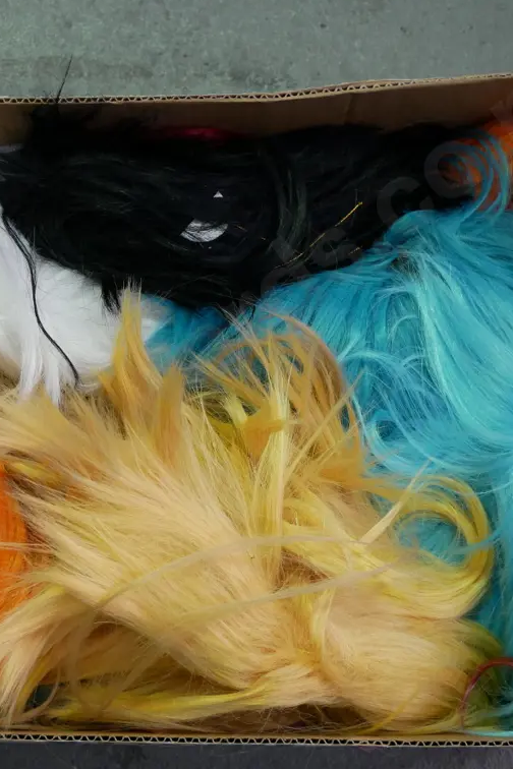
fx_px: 1325
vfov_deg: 32.4
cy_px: 379
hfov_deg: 21.8
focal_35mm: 62
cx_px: 171
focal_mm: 22
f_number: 4.2
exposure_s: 1/60
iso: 1000
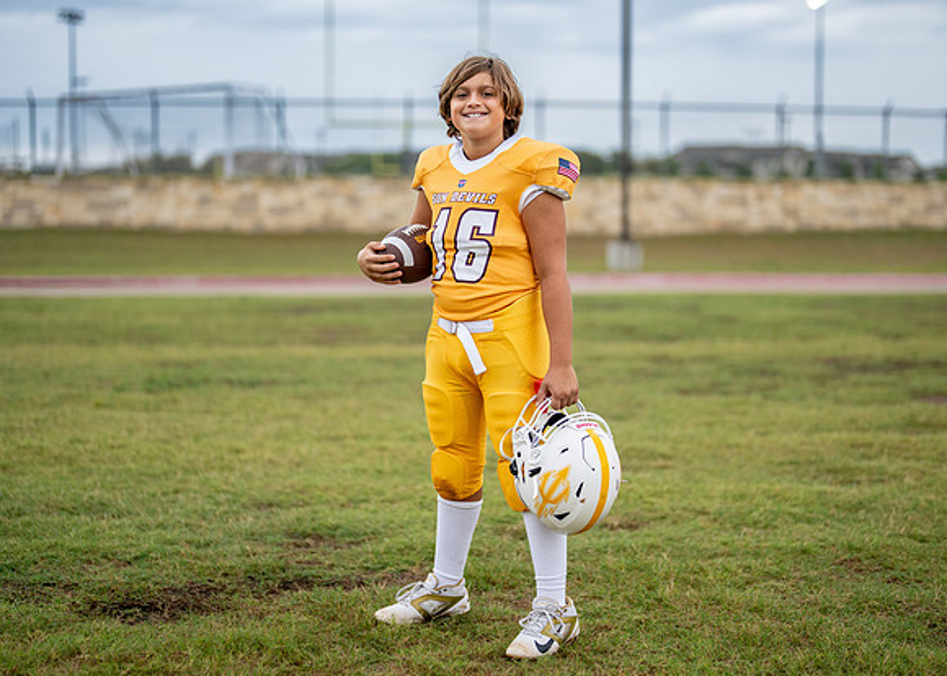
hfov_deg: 32.6
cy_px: 306
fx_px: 1616
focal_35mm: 60
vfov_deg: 23.6
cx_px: 504
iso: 320
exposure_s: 1/1600
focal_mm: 50
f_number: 1.2
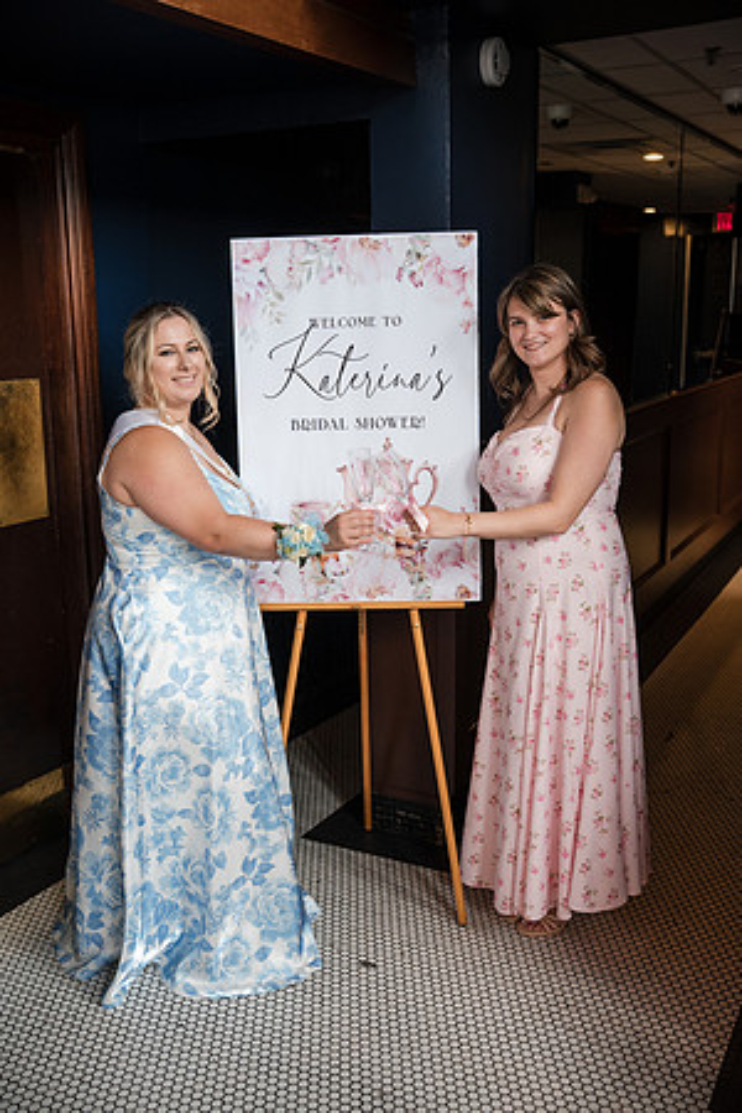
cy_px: 556
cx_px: 371
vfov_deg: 54.4
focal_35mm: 35
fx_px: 1082
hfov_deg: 37.9
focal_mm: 35
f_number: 4
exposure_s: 1/250
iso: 1600
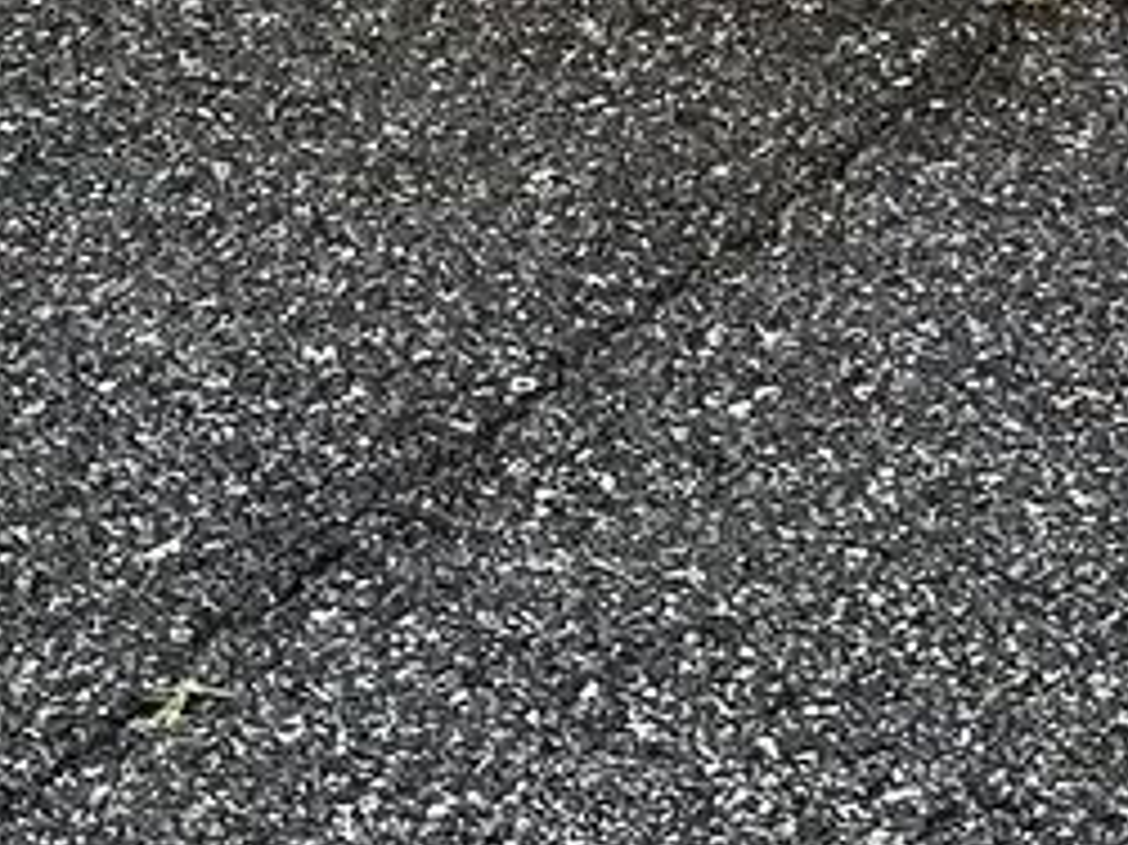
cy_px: -1663
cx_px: 1622
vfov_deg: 8.3
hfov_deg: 12.4
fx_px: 4983
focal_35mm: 153
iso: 80
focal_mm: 6.86
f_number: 1.78
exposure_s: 1/121
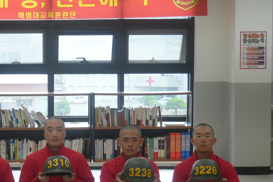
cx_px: 37
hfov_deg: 19.7
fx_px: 773
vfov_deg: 13.4
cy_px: 108
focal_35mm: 102
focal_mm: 38
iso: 500
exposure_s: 1/160
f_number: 5.6
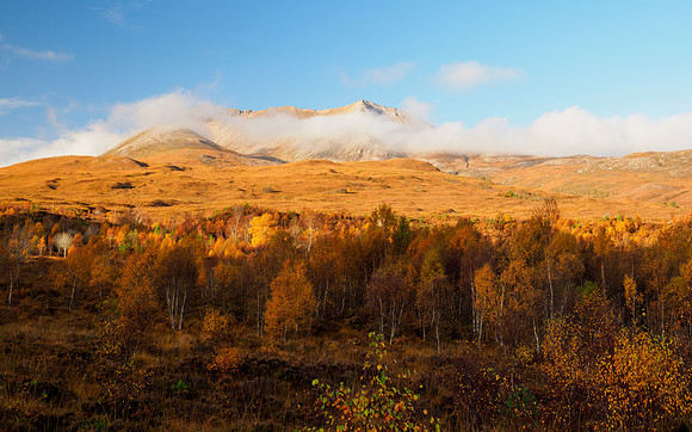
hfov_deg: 46.8
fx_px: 799
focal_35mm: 42
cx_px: 346
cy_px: 173
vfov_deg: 30.2
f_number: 7.1
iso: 200
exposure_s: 1/80
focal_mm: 20
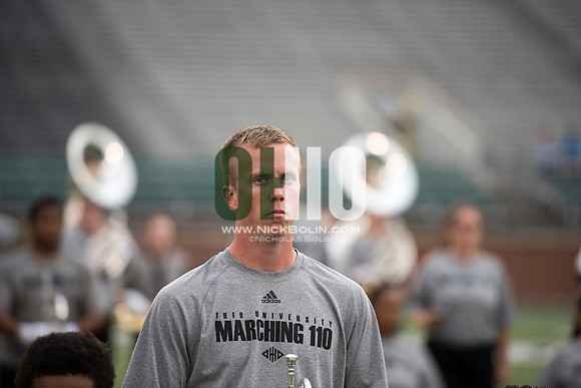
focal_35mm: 200
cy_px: 194
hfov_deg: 10.3
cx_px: 290
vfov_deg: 6.9
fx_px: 3228
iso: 1000
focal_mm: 200
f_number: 2.8
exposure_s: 1/1250
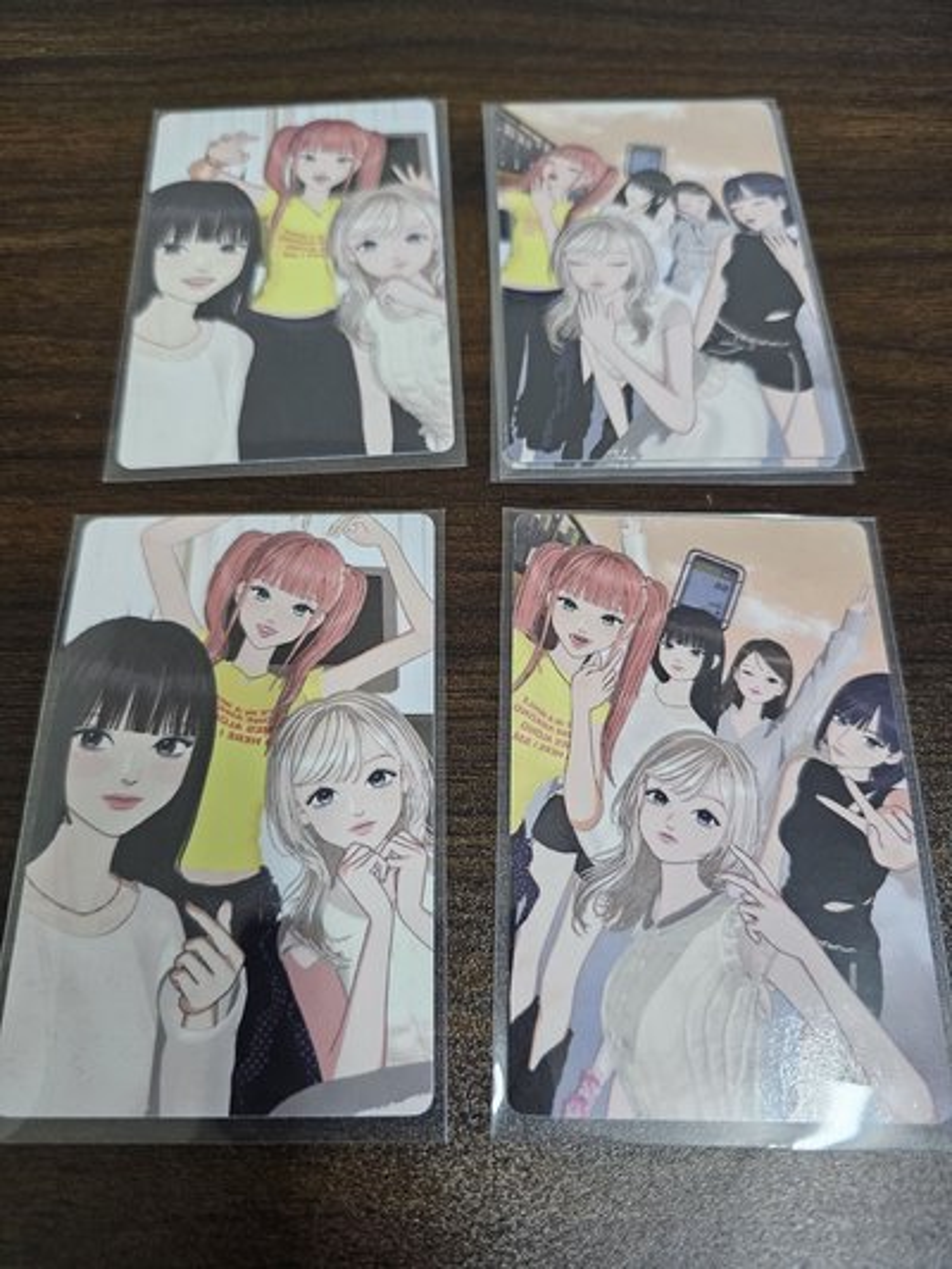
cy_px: 634
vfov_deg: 73.9
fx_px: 843
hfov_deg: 58.9
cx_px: 476
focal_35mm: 23
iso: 640
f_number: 1.7
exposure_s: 1/40
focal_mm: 6.3
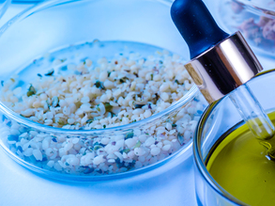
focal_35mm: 184
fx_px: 1460
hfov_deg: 10.6
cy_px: 64
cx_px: 298
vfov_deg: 8.0
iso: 125
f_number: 9
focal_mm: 70
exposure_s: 1/60
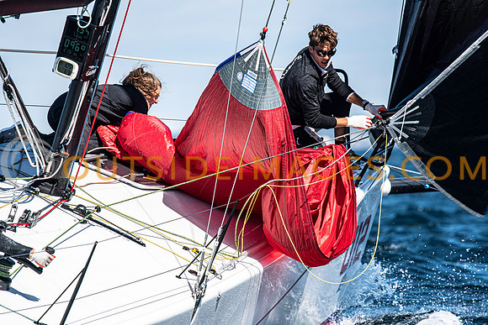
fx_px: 6101
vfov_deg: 3.1
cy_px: 162
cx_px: 244
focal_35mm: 450
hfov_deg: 4.6
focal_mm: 300
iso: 320
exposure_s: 1/2500
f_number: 5
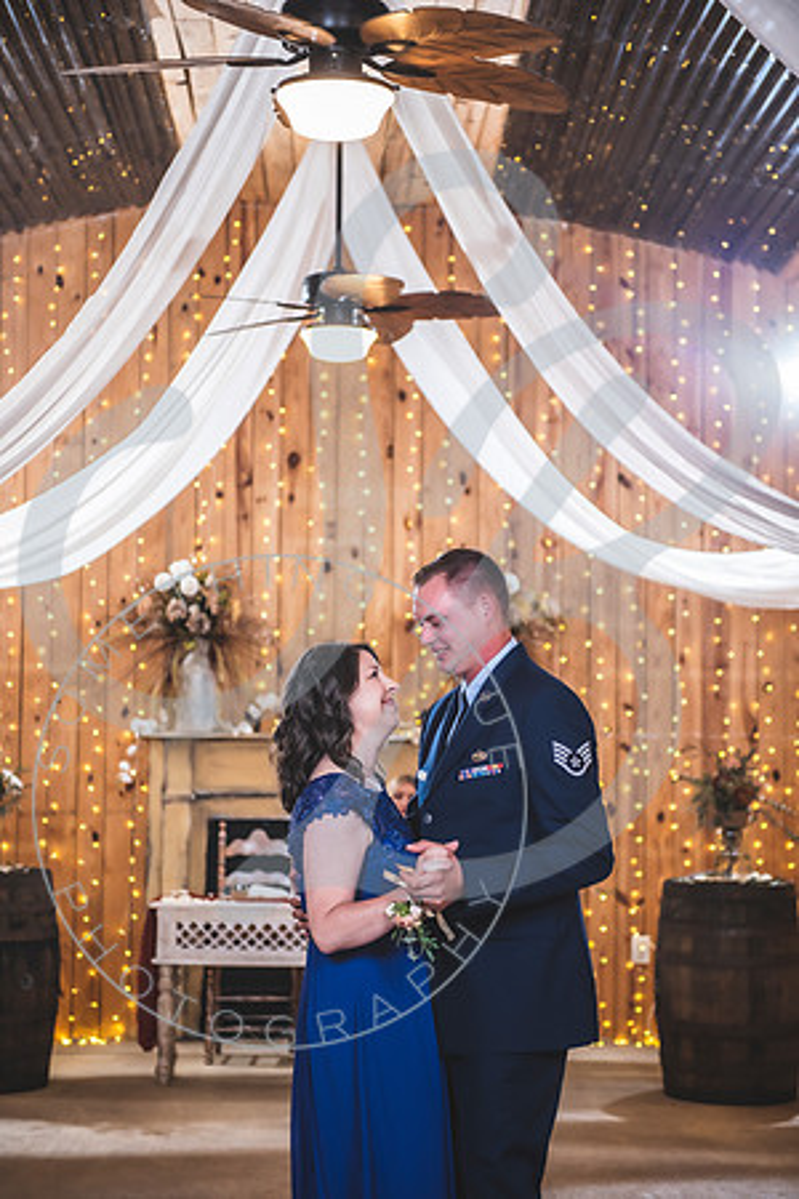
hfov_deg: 19.5
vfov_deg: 28.8
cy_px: 600
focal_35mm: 70
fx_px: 2330
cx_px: 400
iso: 800
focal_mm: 70
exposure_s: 1/125
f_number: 2.8
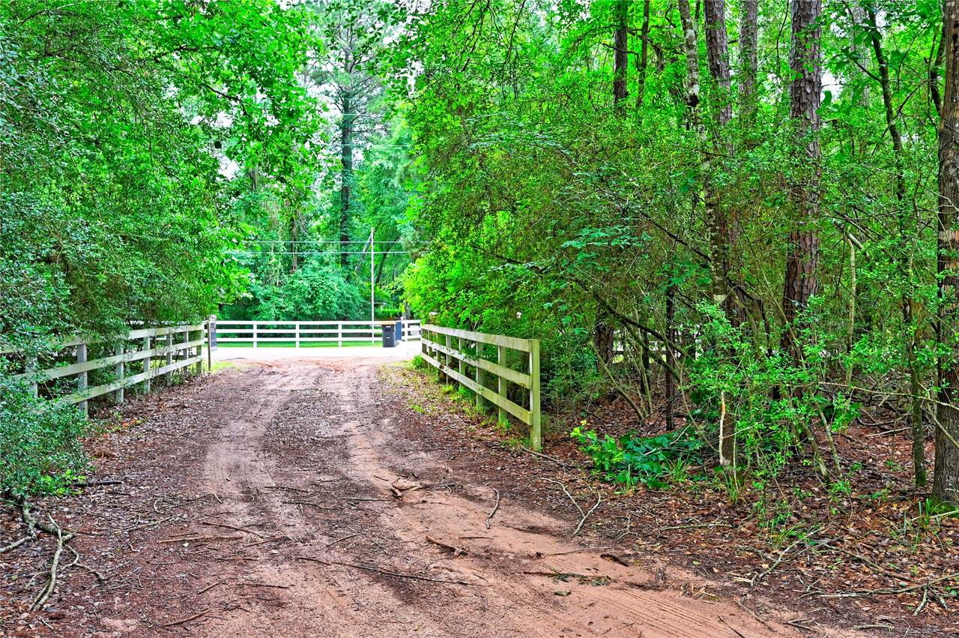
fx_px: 798
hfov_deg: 62.0
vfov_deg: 43.5
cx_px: 480
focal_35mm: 30
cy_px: 319
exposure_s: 1/20
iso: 400
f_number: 8
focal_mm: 30
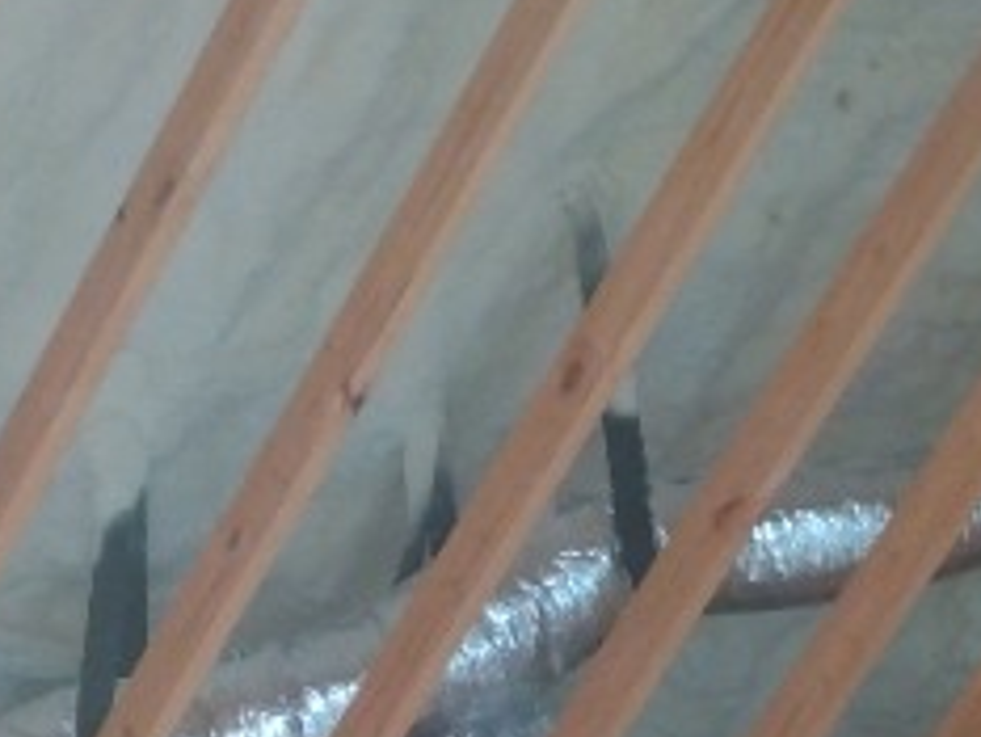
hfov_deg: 24.6
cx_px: 665
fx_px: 2240
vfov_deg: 18.7
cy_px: 455
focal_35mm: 79
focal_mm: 3.54
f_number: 2
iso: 656
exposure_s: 1/30
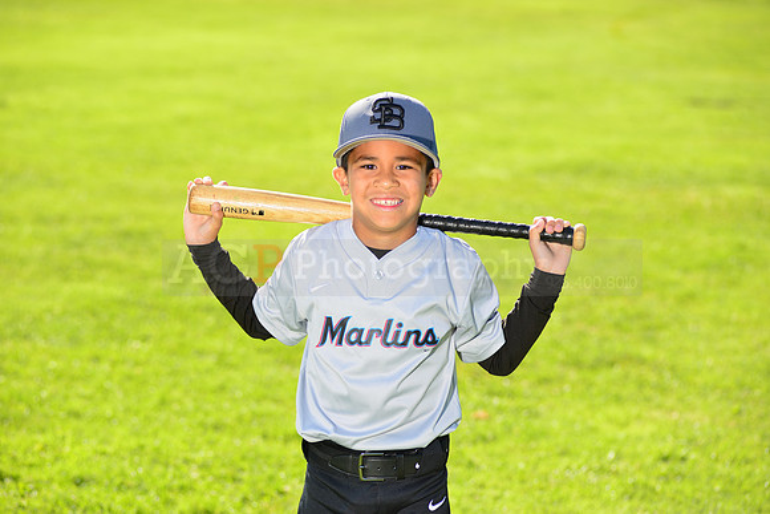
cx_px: 385
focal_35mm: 116
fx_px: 2482
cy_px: 257
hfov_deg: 17.6
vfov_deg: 11.8
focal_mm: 116
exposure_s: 1/250
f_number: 5
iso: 100
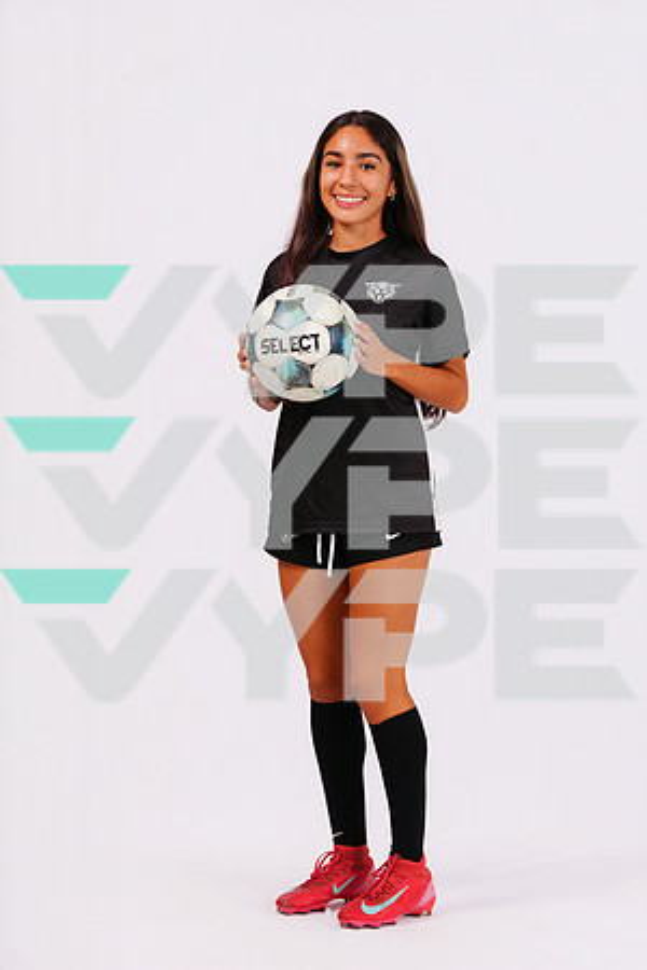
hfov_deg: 15.9
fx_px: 2318
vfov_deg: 23.6
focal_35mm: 86
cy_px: 485
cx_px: 324
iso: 125
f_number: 9
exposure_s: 1/200
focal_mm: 86
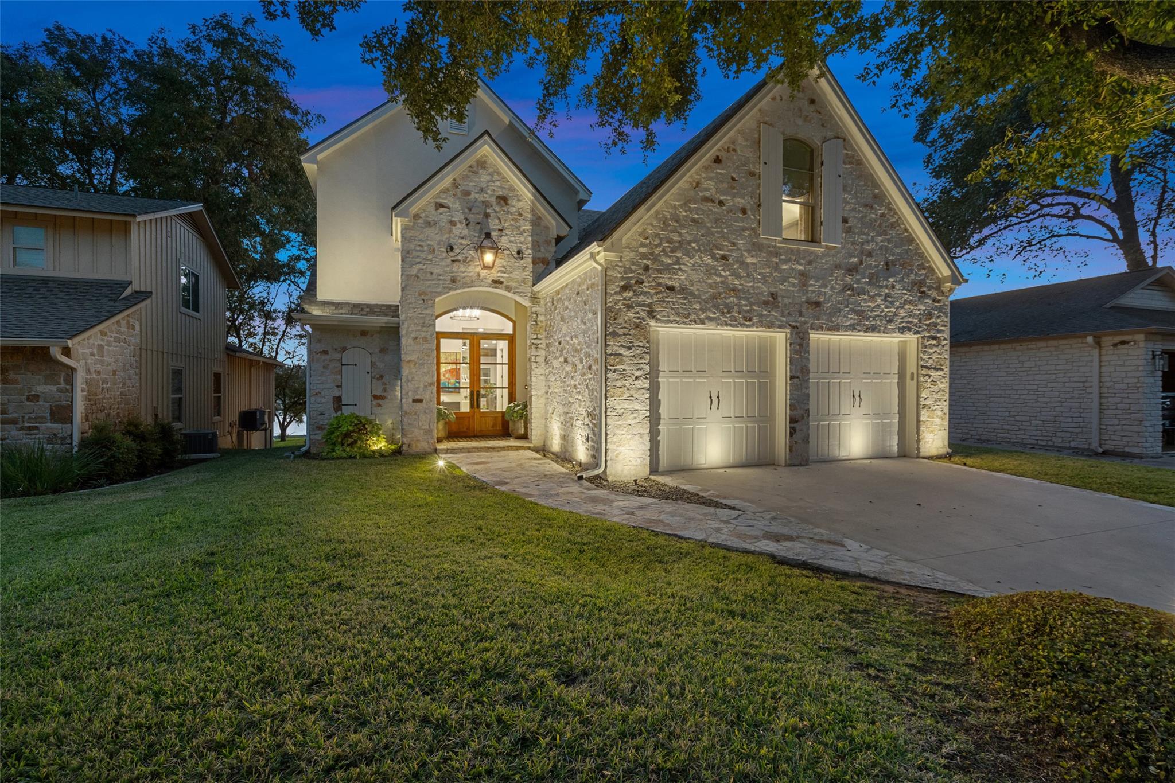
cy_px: 392
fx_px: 522
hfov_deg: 96.7
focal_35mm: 16
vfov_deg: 73.7
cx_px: 588
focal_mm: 16
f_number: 7.1
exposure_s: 2.5
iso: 1600
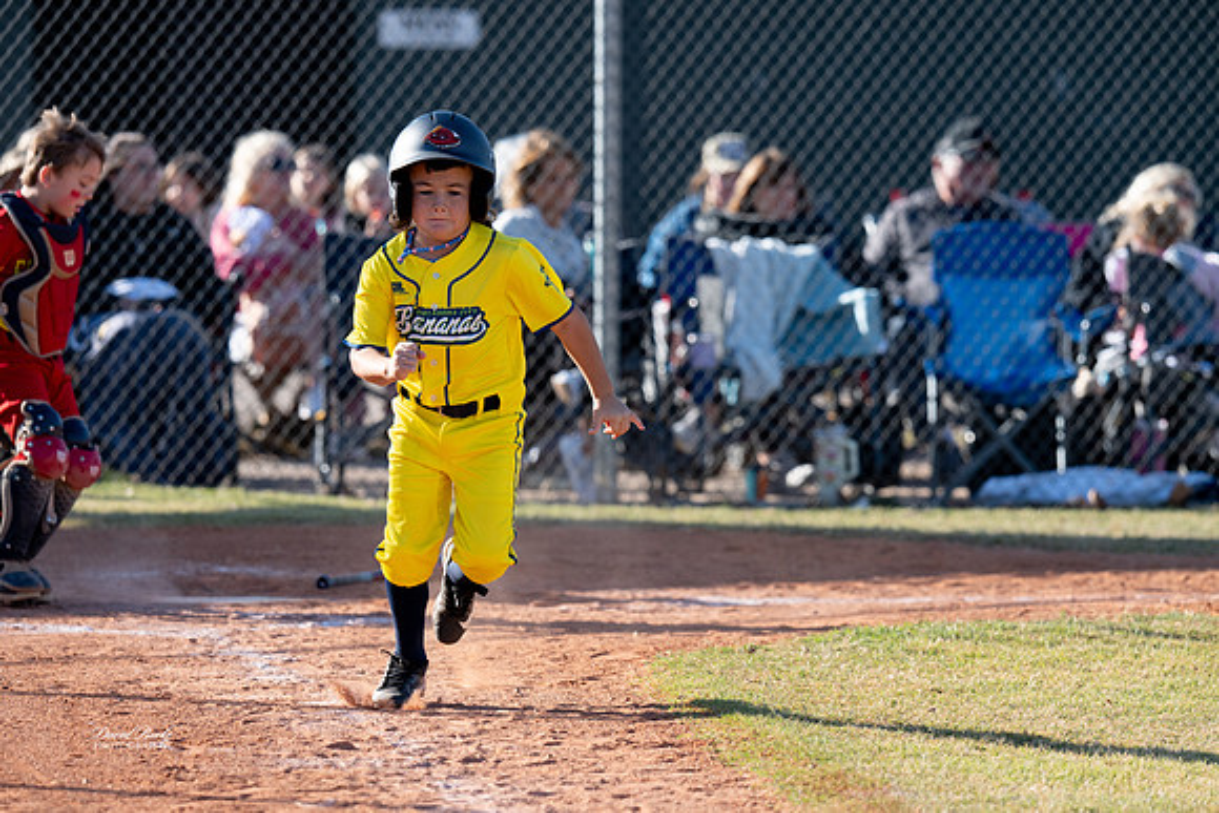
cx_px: 610
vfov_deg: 4.2
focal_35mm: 330
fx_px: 11176
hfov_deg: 6.2
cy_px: 406
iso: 900
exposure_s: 1/1600
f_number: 6
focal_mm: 330
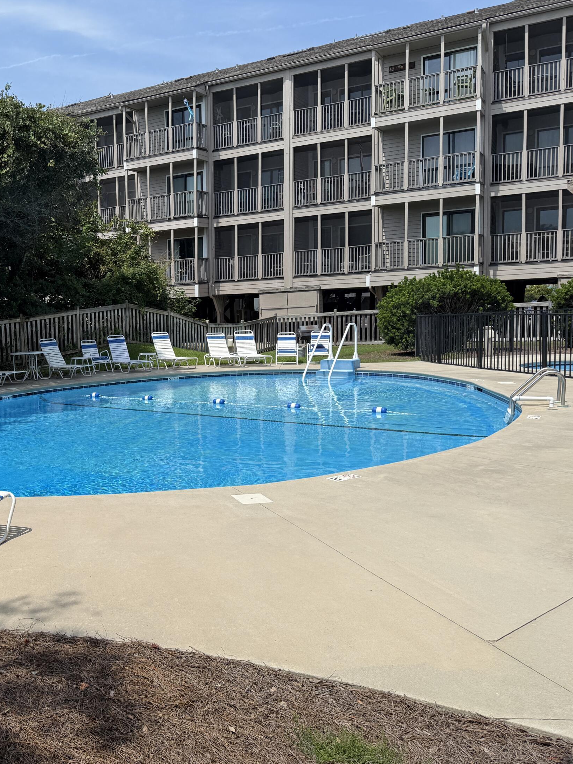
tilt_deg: -5.6
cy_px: 390
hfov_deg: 40.8
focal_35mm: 33
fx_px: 728
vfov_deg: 55.4
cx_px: 102
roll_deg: +2.0
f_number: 1.78
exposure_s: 1/6711
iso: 80
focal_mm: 6.76
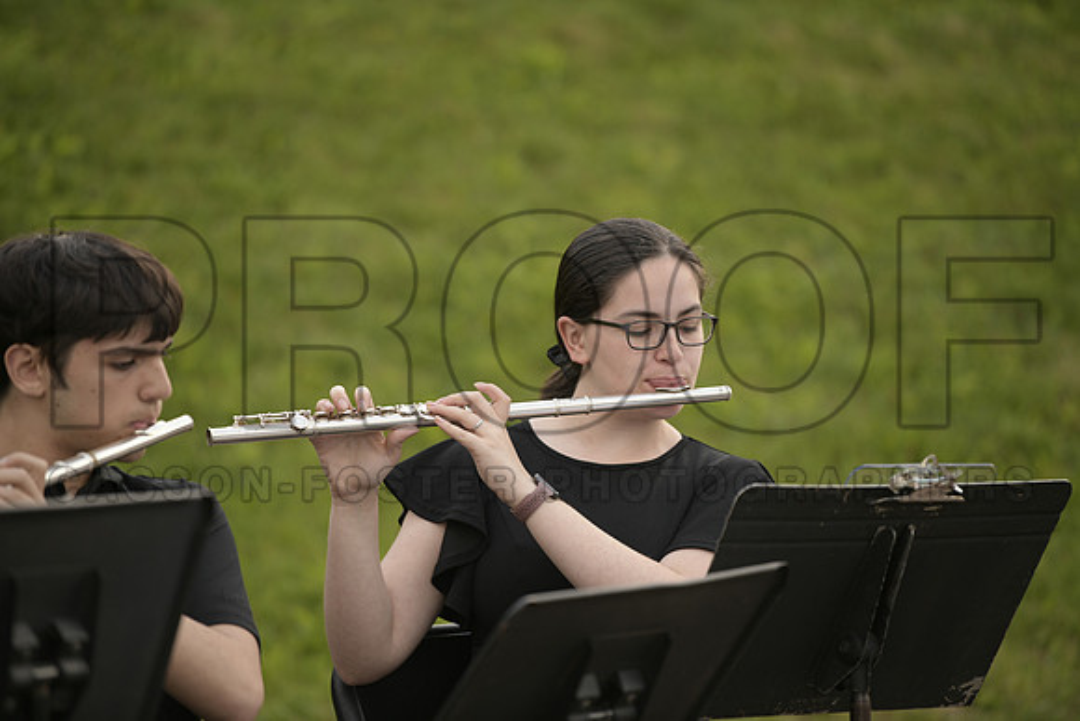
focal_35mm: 200
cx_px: 540
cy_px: 360
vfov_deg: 6.9
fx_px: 6001
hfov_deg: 10.3
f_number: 3.2
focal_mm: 200
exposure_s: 1/250
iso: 200
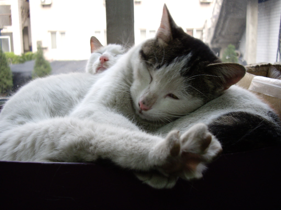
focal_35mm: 38
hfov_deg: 49.0
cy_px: 105
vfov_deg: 37.7
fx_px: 308
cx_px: 140
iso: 200
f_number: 2.8
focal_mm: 7.9
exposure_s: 1/60
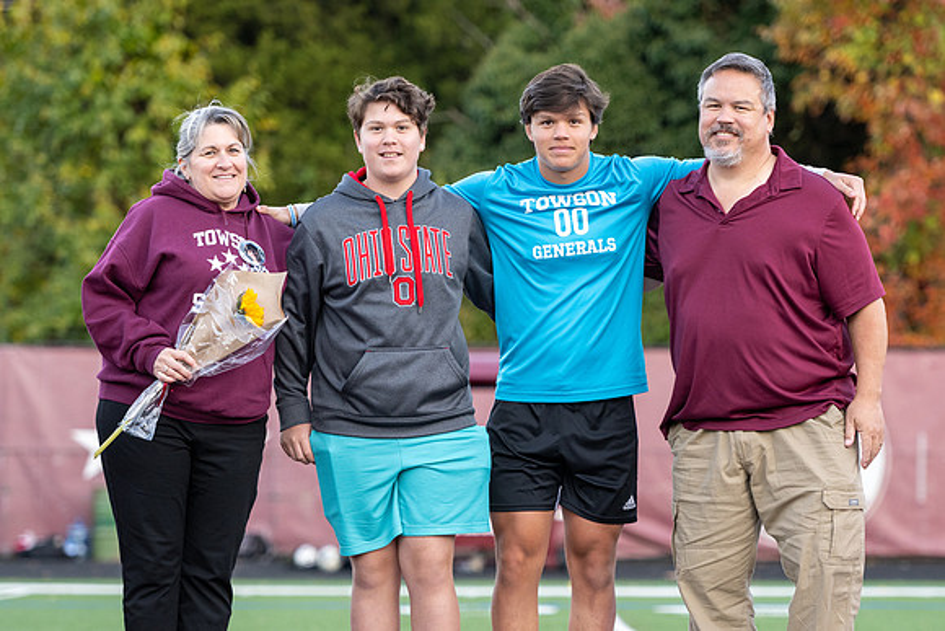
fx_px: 4627
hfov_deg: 11.7
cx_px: 572
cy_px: 388
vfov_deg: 7.8
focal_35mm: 176
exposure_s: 1/400
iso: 1250
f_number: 3.5
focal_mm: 135
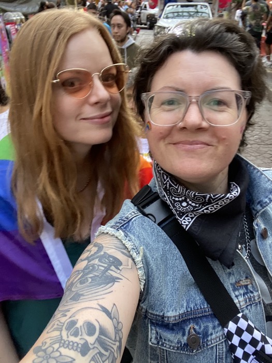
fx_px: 314
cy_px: 182
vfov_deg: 60.0
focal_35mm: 30
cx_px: 136
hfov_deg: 46.8
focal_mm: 2.71
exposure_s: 1/60
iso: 200
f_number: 2.2
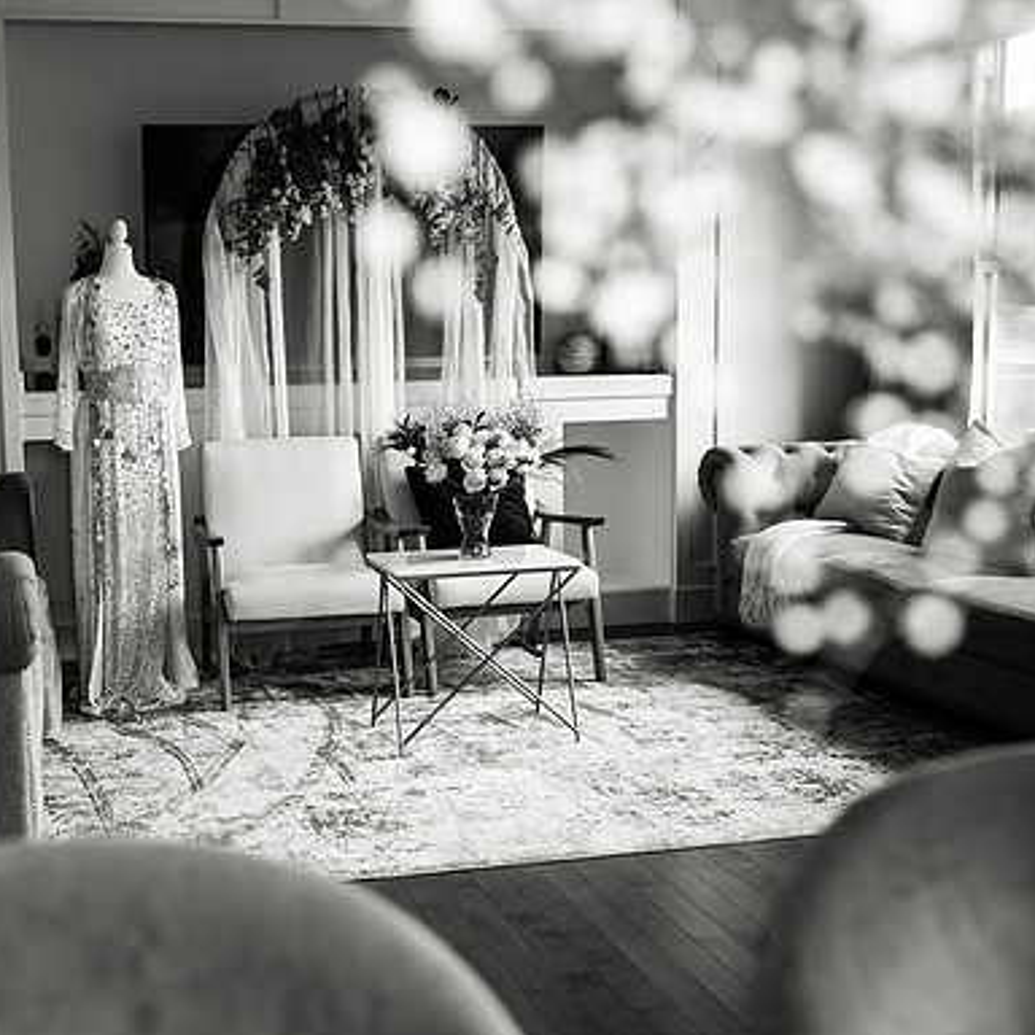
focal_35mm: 43
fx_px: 1455
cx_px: 313
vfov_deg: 39.2
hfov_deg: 38.5
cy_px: 519
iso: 640
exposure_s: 1/125
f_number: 2.8
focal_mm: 33
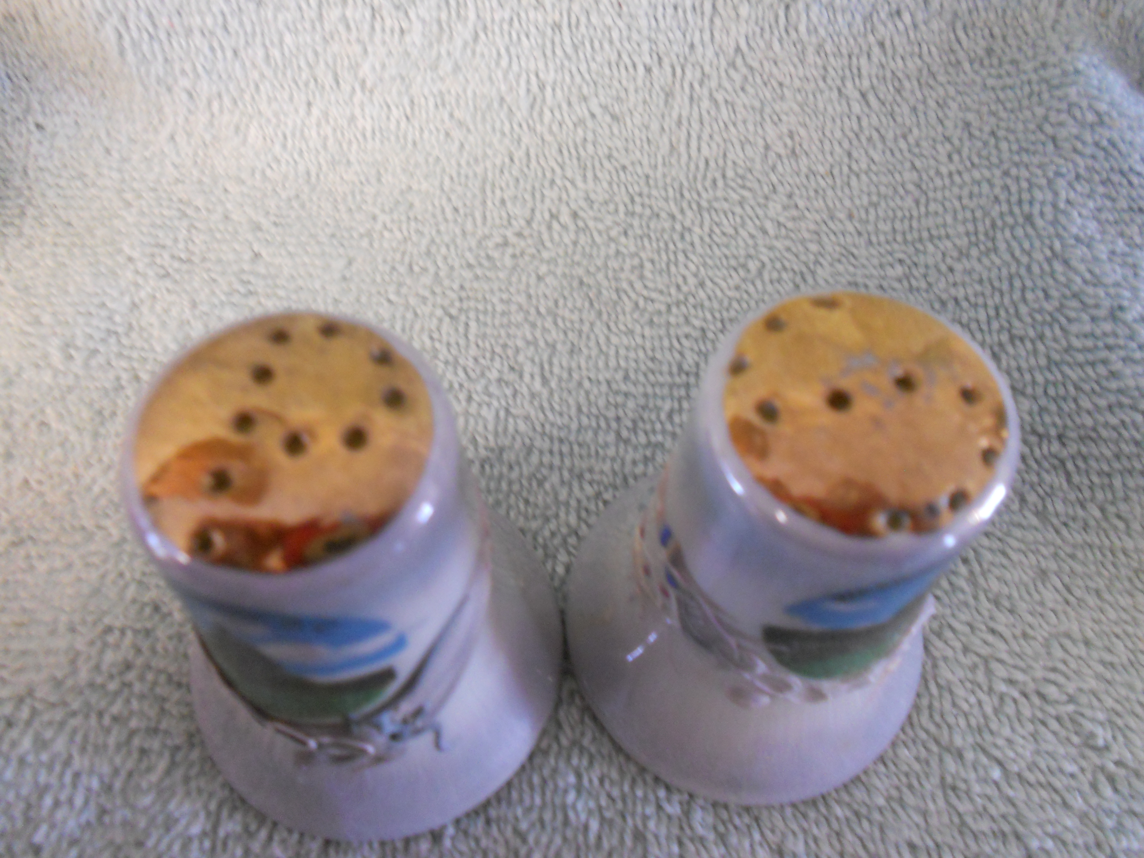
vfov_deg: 44.2
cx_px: 572
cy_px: 429
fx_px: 1058
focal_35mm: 32
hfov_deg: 56.8
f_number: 3.5
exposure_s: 1/13
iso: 400
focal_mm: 5.8
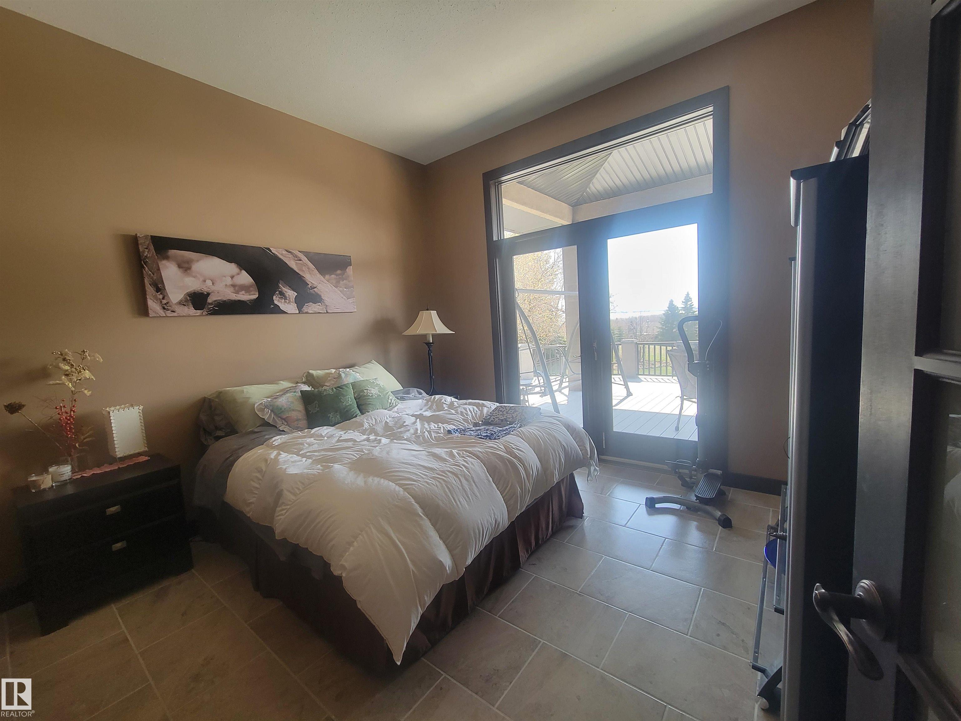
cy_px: 360
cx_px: 480
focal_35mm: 13
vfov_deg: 89.9
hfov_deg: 106.2
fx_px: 361
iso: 125
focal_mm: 2.2
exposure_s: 1/60
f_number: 2.2
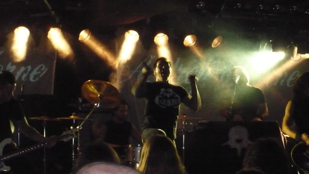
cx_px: 154
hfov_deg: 19.4
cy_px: 82
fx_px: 902
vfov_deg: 11.0
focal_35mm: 110
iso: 800
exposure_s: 1/30
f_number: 5.6
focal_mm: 16.4
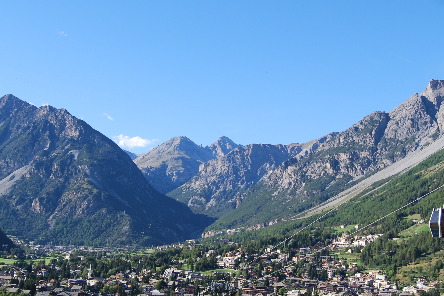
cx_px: 215
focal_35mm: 51
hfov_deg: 38.9
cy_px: 113
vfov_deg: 26.4
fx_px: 629
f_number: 7.1
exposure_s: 1/200
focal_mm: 18
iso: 100
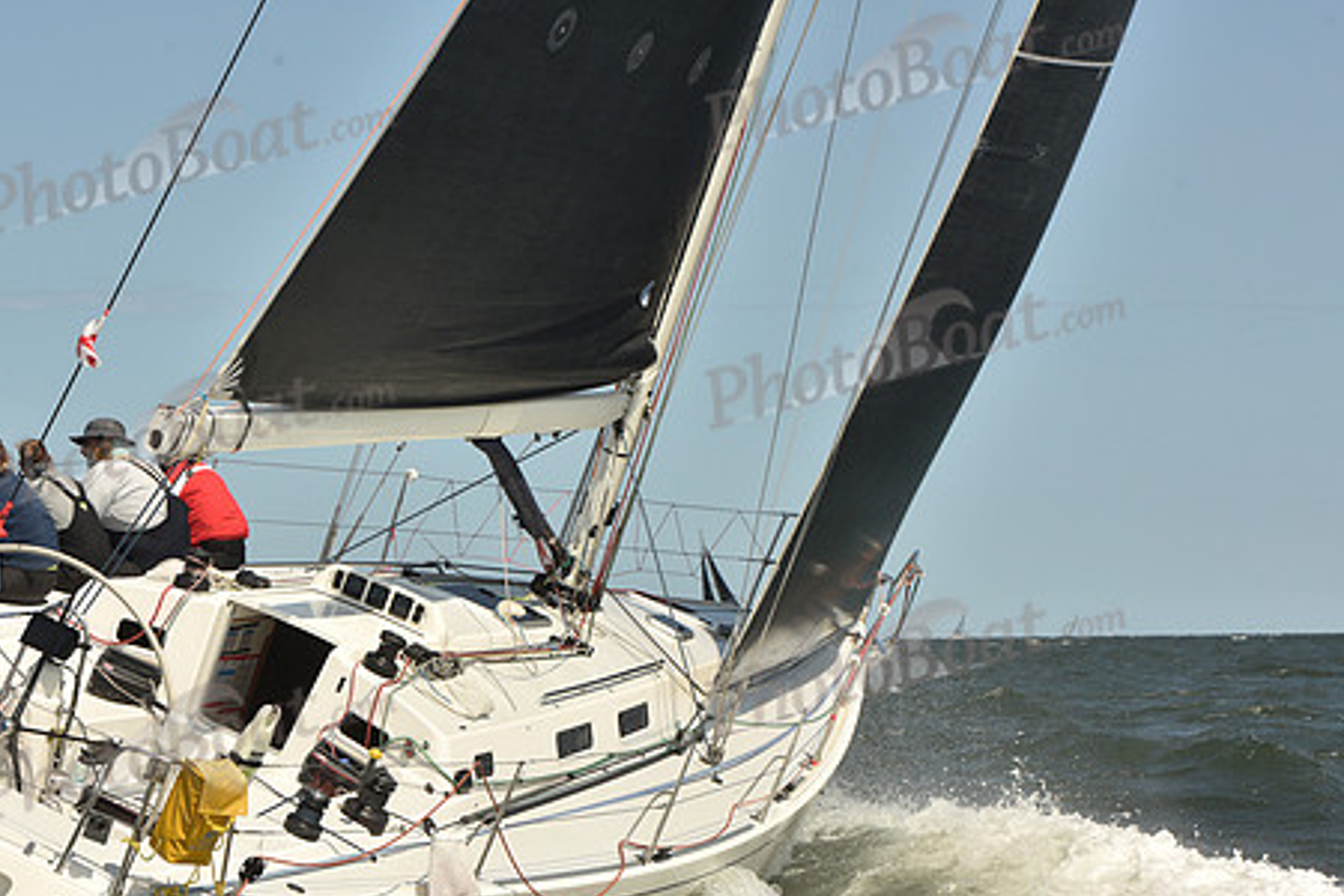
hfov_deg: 15.9
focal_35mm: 129
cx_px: 553
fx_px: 4816
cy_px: 548
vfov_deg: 10.6
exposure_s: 1/800
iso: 250
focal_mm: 100
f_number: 10
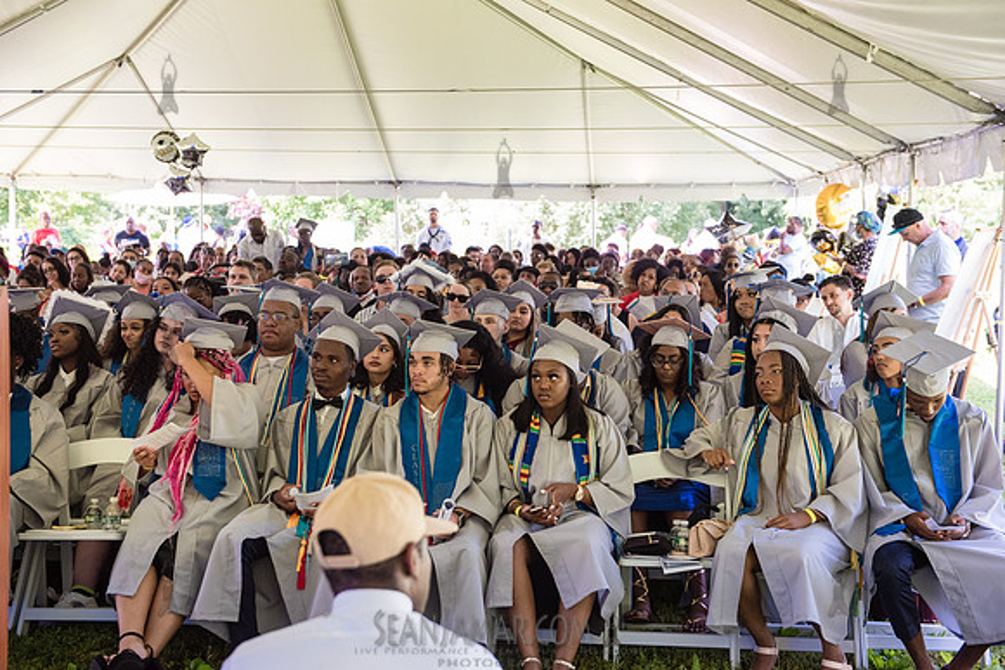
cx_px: 502
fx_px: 1392
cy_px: 335
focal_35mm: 50
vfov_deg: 27.1
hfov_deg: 39.7
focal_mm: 48
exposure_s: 1/800
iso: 2500
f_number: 4
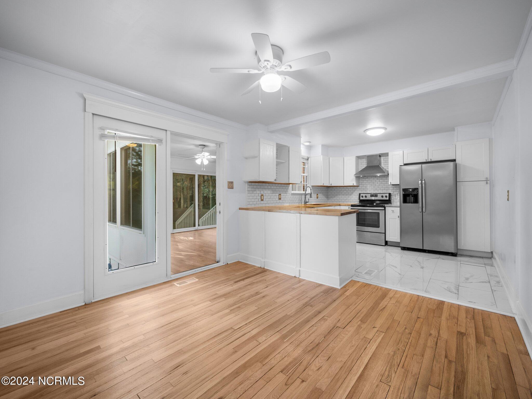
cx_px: 266
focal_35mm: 14
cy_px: 200
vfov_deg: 85.7
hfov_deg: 102.1
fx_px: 215
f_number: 4
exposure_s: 1/8
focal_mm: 7
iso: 200
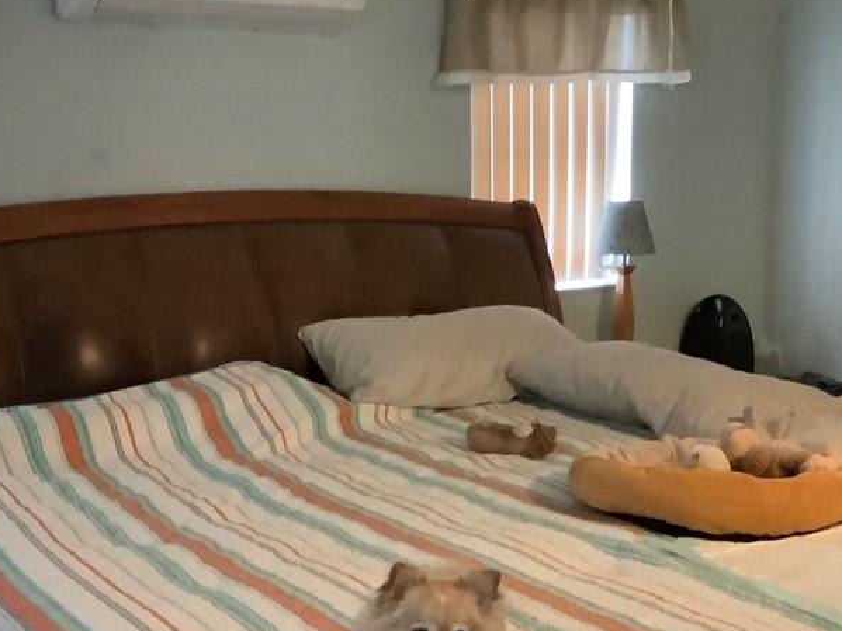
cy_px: 372
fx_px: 1289
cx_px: 430
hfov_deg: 36.2
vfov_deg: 27.5
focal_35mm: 53
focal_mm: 3.3
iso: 800
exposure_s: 1/24
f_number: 2.4
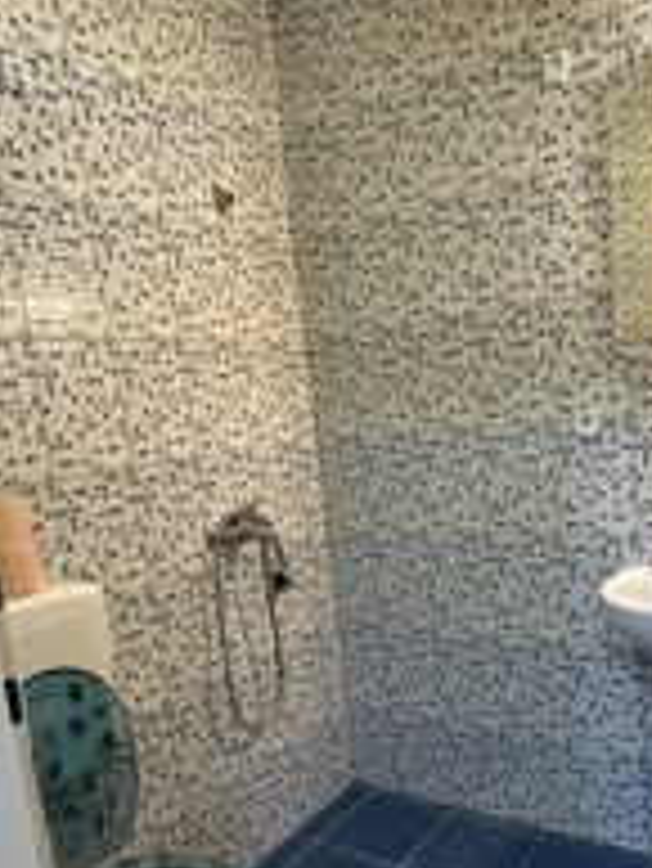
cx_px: 382
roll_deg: +5.1
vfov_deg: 61.1
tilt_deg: -8.5
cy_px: 522
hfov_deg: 48.1
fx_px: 727
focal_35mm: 29
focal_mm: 2.22
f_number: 2.2
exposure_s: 1/50
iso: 250
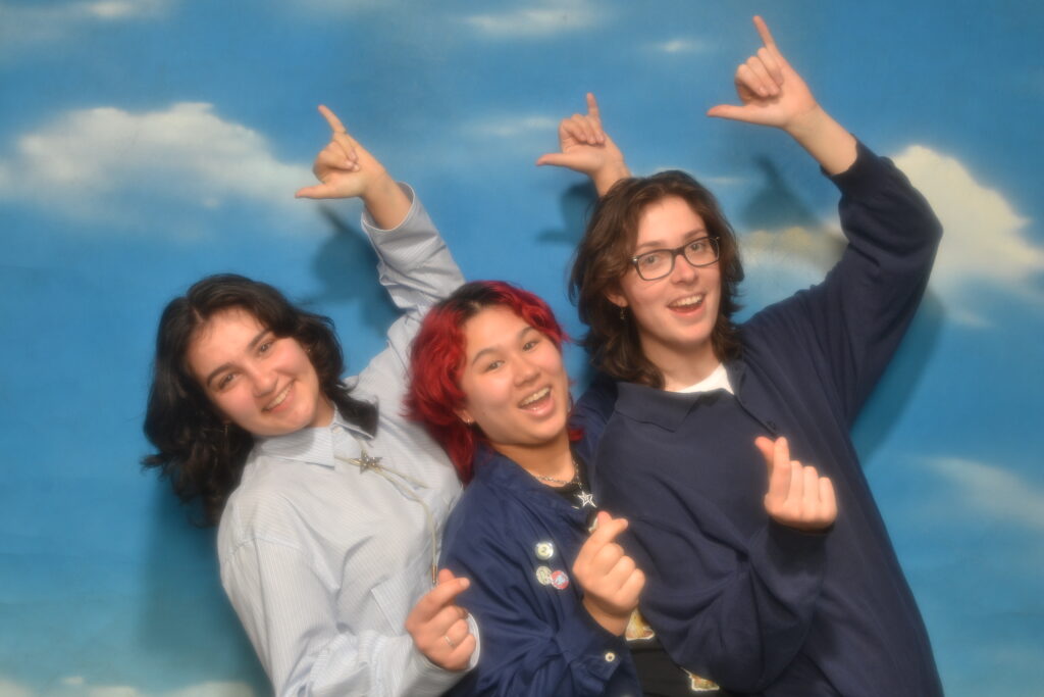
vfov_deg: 34.2
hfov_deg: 49.5
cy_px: 348
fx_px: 1131
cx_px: 522
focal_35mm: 39
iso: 200
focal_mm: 26
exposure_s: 1/125
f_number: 10
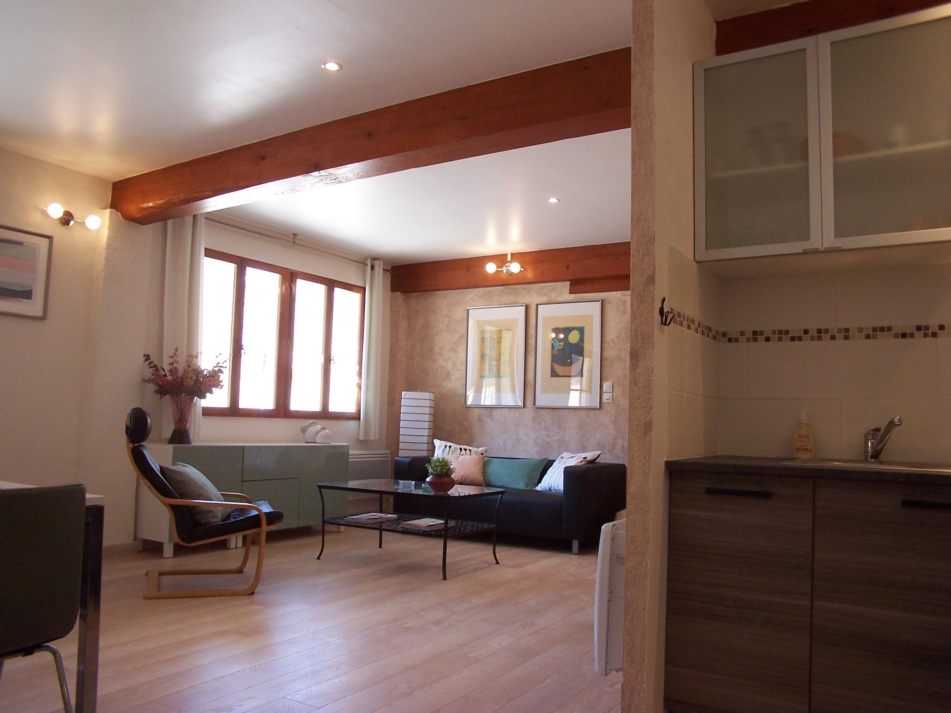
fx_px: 1044
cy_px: 356
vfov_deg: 37.7
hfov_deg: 49.0
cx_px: 476
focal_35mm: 38
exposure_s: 1/30
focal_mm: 6.3
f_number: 2.8
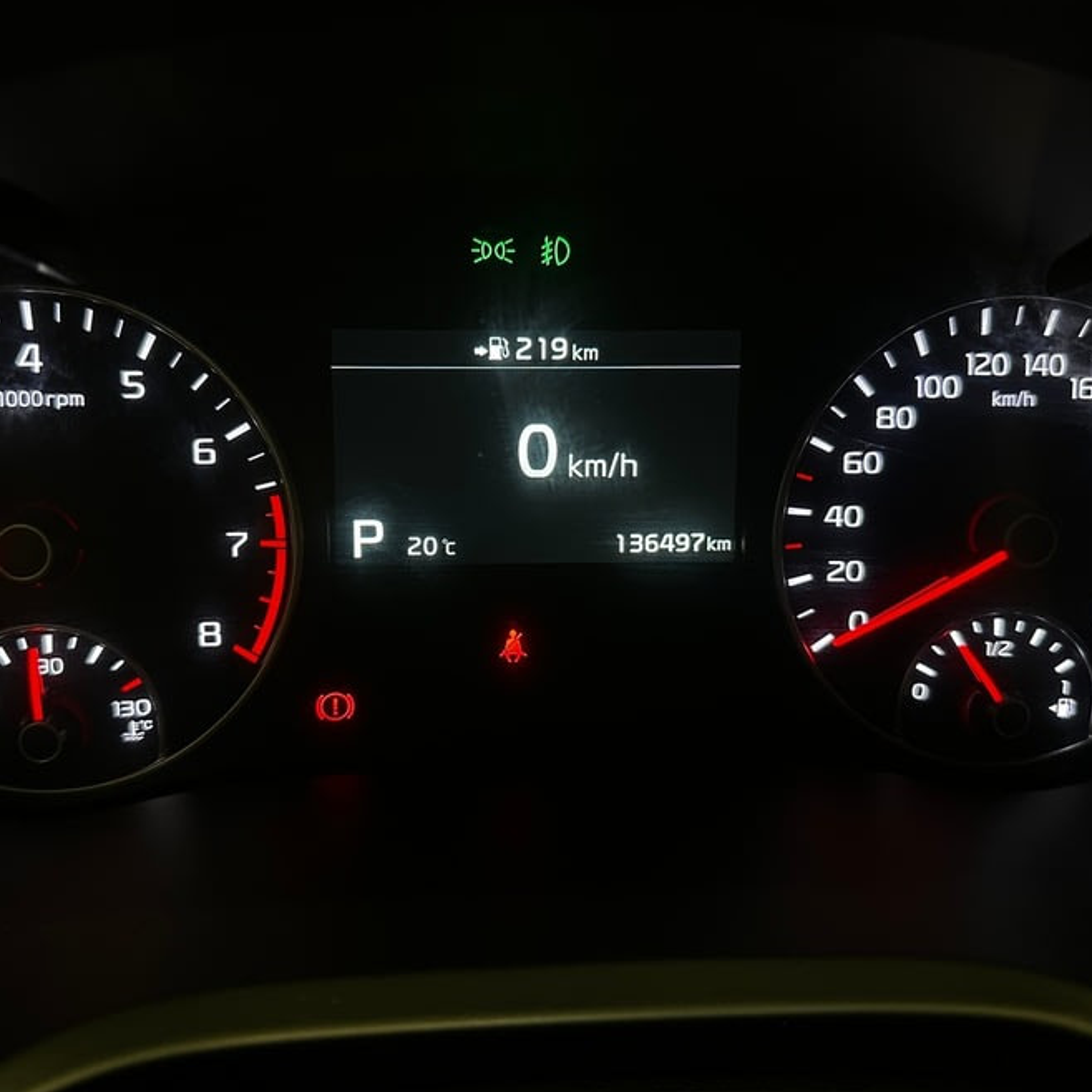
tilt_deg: -25.8
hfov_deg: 55.6
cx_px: 508
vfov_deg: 55.6
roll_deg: -1.7
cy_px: 539
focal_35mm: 29
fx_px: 1035
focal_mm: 6.86
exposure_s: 1/49
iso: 400
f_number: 1.78
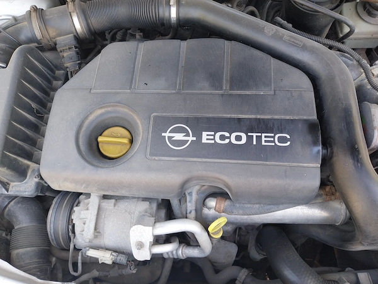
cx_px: 189
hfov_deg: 67.3
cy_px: 142
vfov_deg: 53.1
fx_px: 284
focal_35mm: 26
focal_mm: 4
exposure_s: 1/50
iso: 64
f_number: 1.8
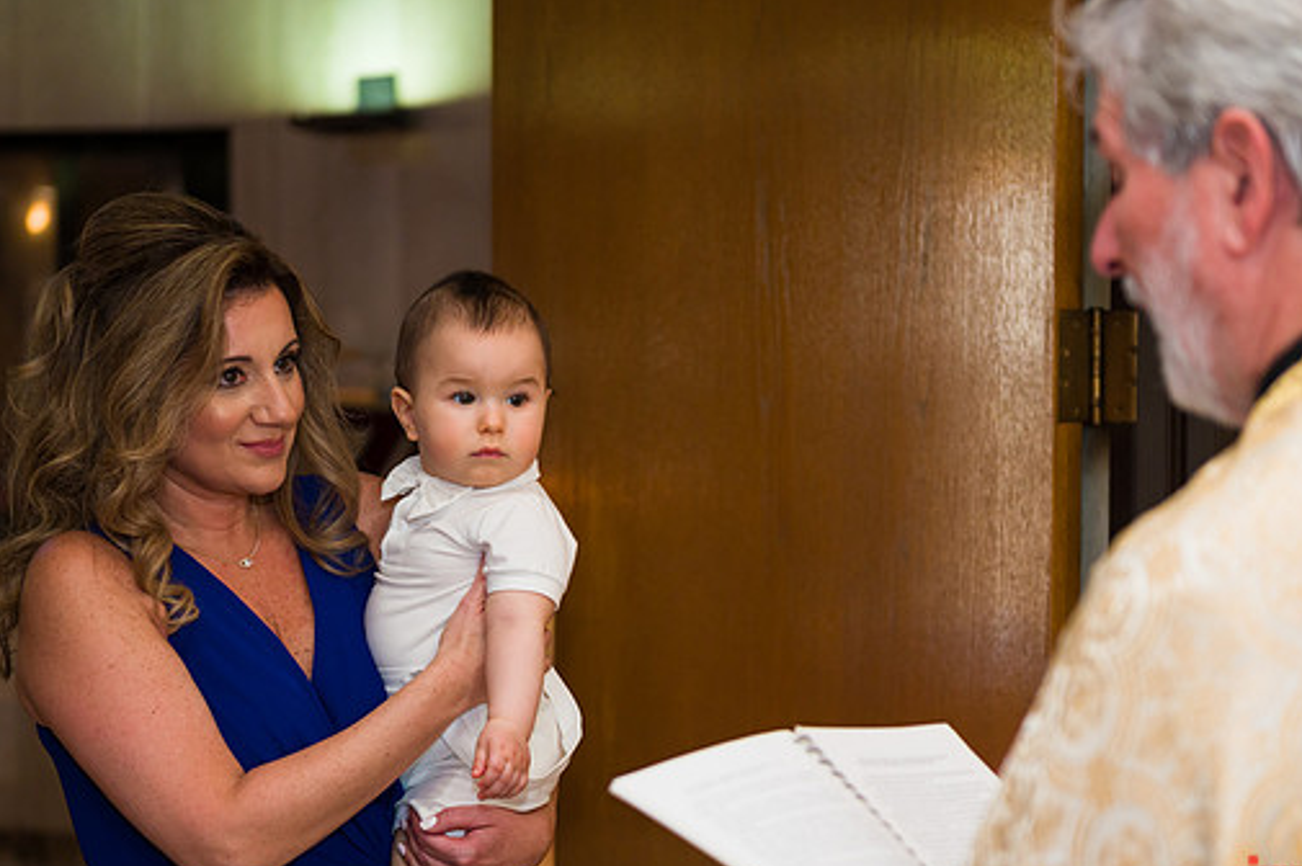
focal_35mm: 87
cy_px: 452
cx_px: 622
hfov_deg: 23.4
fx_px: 3144
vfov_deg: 15.7
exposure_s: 1/125
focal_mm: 70
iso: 1250
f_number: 3.2
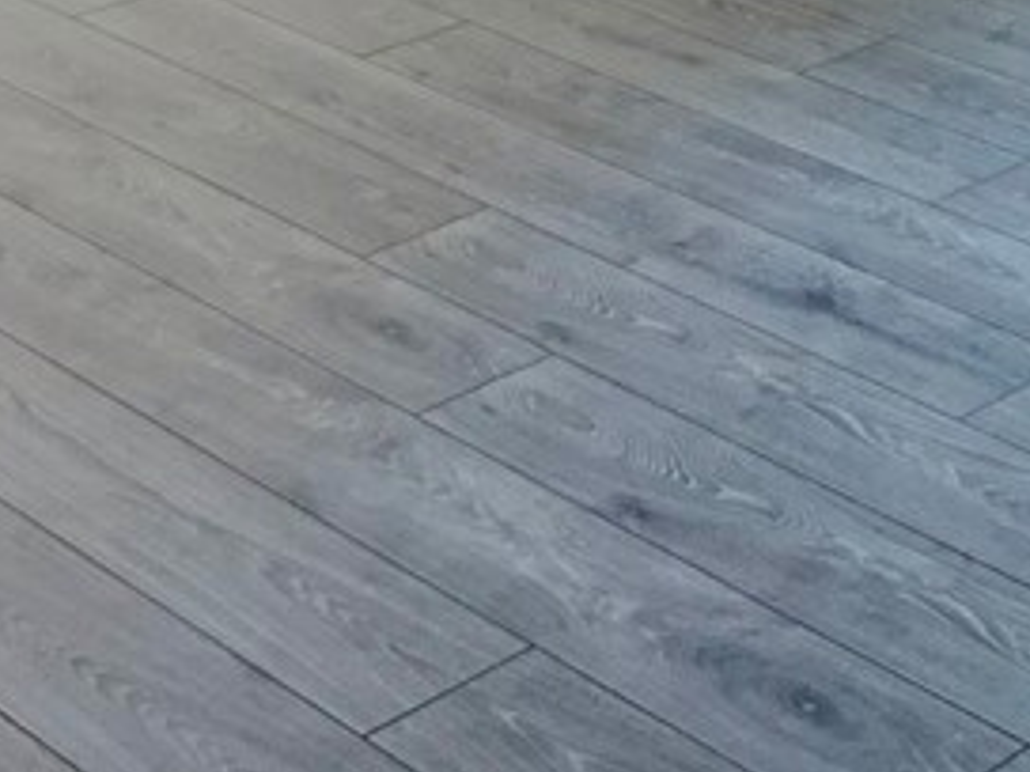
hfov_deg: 20.0
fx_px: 2916
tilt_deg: -12.0
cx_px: 439
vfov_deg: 14.1
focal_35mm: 98
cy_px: -378
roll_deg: +0.0
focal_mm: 4.25
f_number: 1.8
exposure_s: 1/120
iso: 40
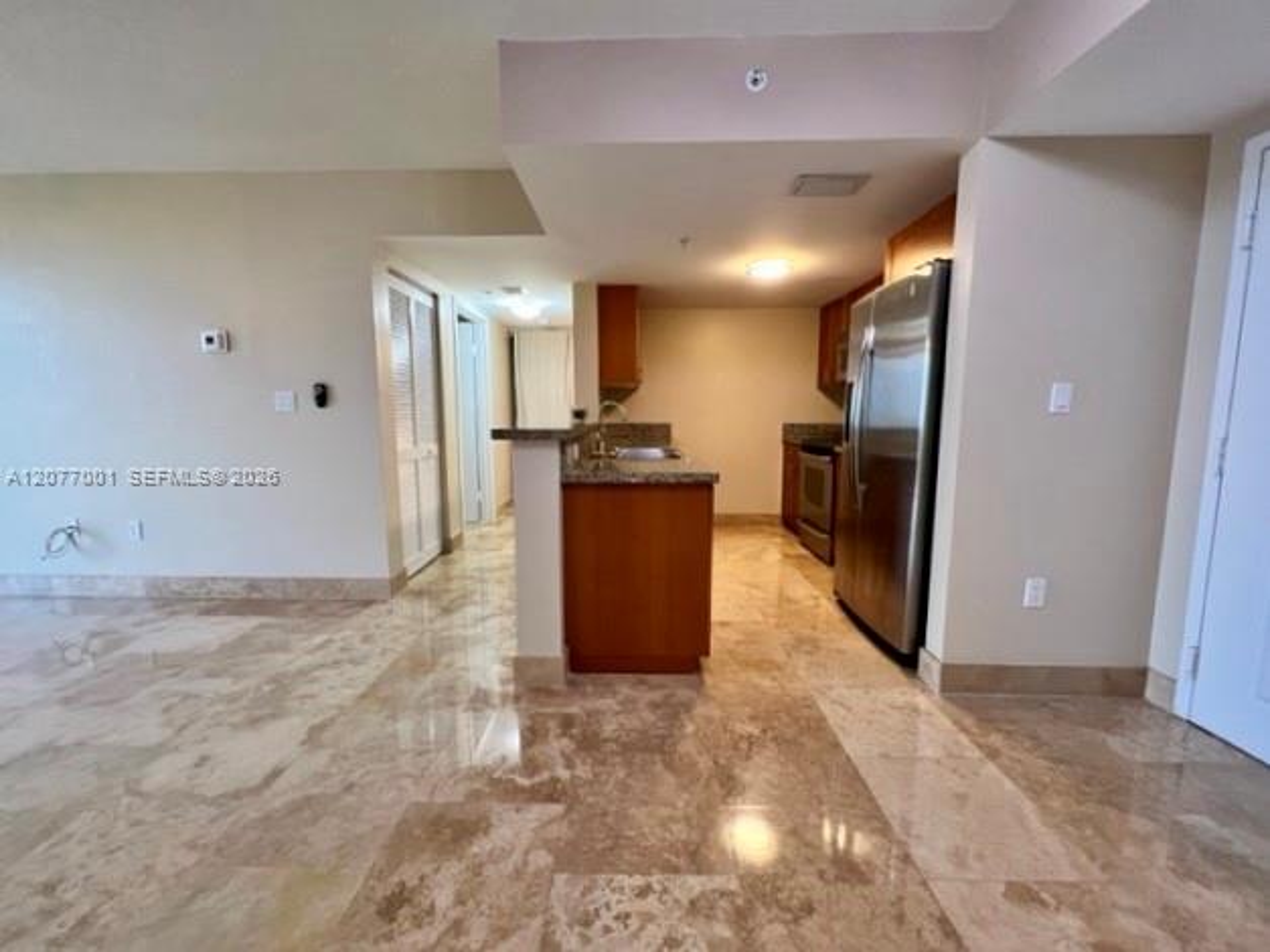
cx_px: 635
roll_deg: +1.2
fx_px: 477
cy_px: 476
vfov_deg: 89.9
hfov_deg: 106.2
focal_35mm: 13
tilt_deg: -8.1
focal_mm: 1.57
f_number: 1.8
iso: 250
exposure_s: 1/60
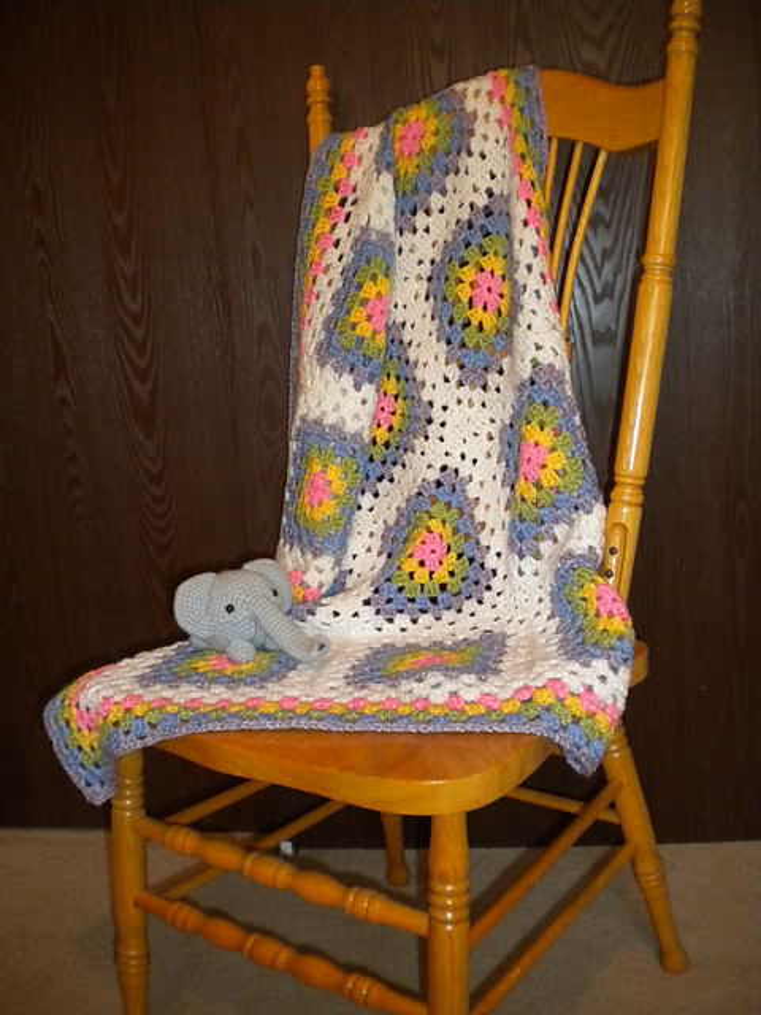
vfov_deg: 52.6
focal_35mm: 35
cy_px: 508
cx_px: 380
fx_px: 1026
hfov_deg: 40.7
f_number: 3.1
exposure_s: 1/30
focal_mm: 6.3
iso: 400
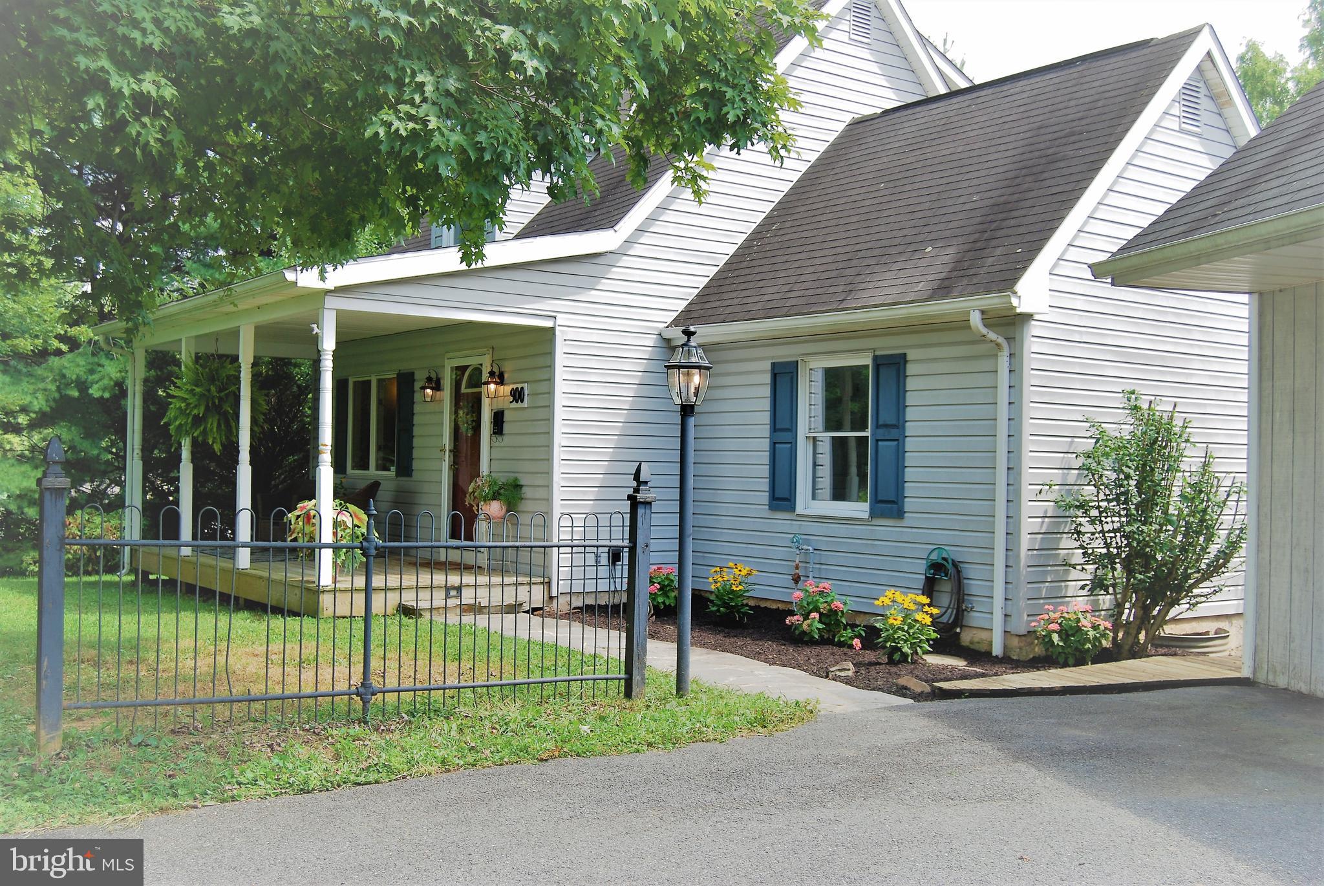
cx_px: 662
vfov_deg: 34.3
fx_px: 1436
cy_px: 443
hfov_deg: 49.5
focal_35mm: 39
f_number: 5.6
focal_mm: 26
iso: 100
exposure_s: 1/125
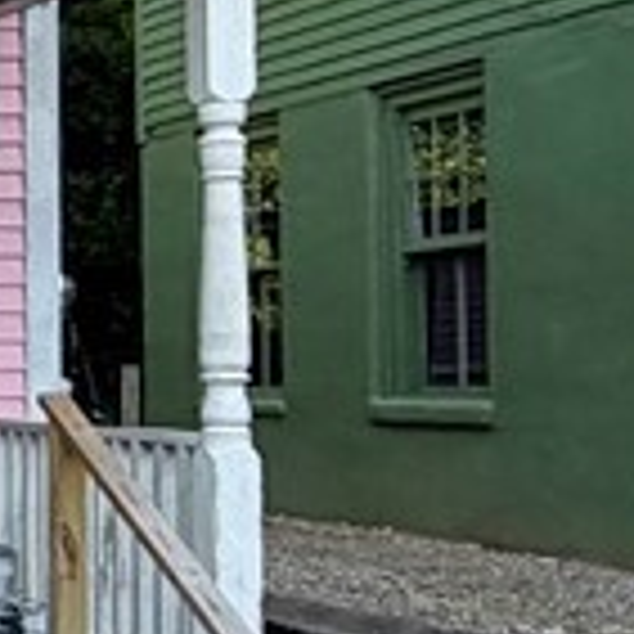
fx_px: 1865
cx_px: -886
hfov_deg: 13.8
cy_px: 76
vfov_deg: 19.0
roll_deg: +0.2
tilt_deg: +4.3
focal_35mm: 90
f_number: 2.2
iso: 40
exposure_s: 1/596
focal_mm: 2.22
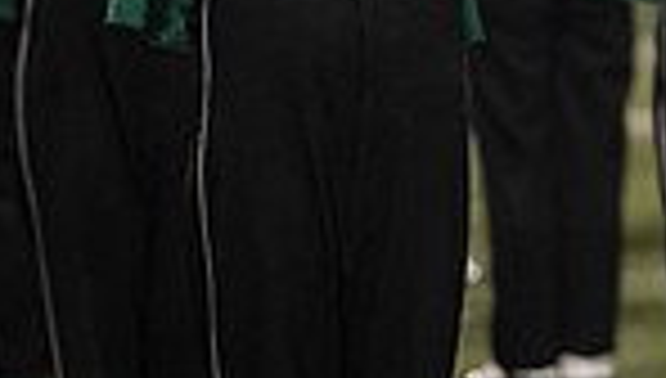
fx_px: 14477
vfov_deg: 1.5
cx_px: 1220
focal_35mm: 818
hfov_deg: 2.6
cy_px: -284
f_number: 2.8
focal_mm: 200
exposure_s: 1/500
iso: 1000
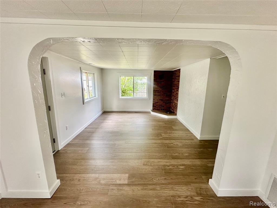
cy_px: 104
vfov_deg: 85.7
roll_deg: -0.6
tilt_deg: -10.2
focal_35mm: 14
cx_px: 138
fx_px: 112
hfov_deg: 102.1
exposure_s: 1/99
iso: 100
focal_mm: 2.22
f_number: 2.2
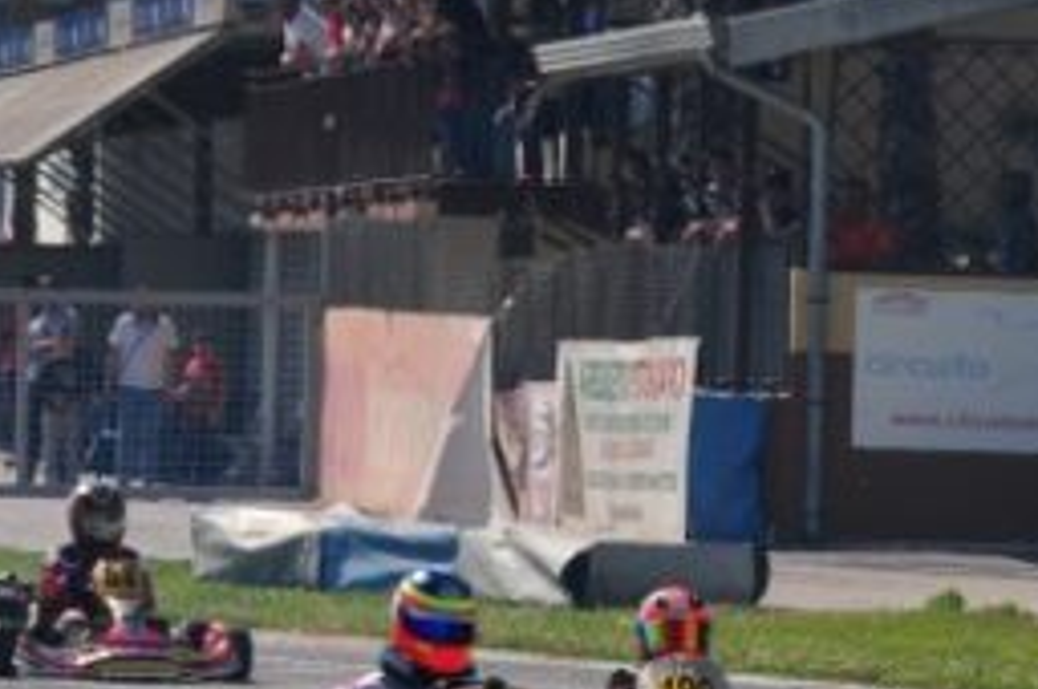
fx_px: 18790
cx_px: 872
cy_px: 721
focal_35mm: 652
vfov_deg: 2.1
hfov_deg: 3.2
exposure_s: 1/800
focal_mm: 145
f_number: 9
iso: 320
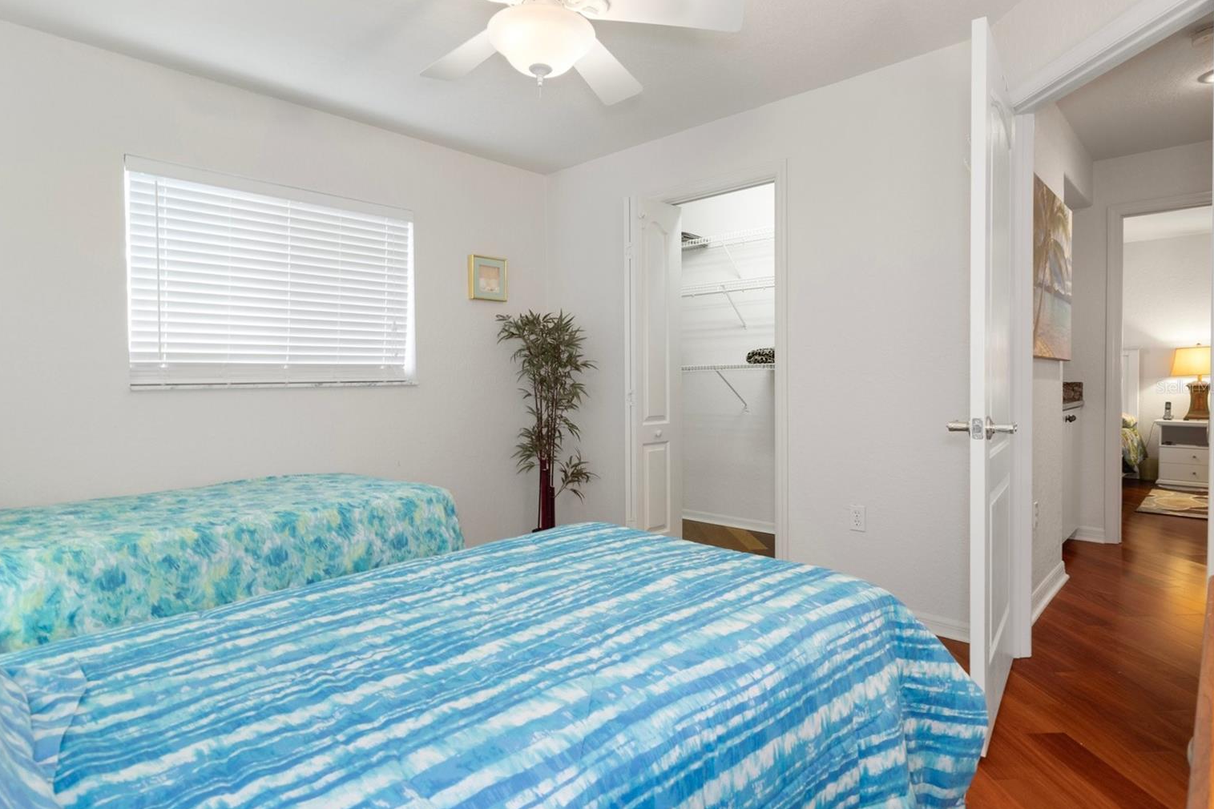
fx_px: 641
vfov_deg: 64.5
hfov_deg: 86.9
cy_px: 387
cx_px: 587
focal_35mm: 19
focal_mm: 12
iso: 320
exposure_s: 1.5
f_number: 8
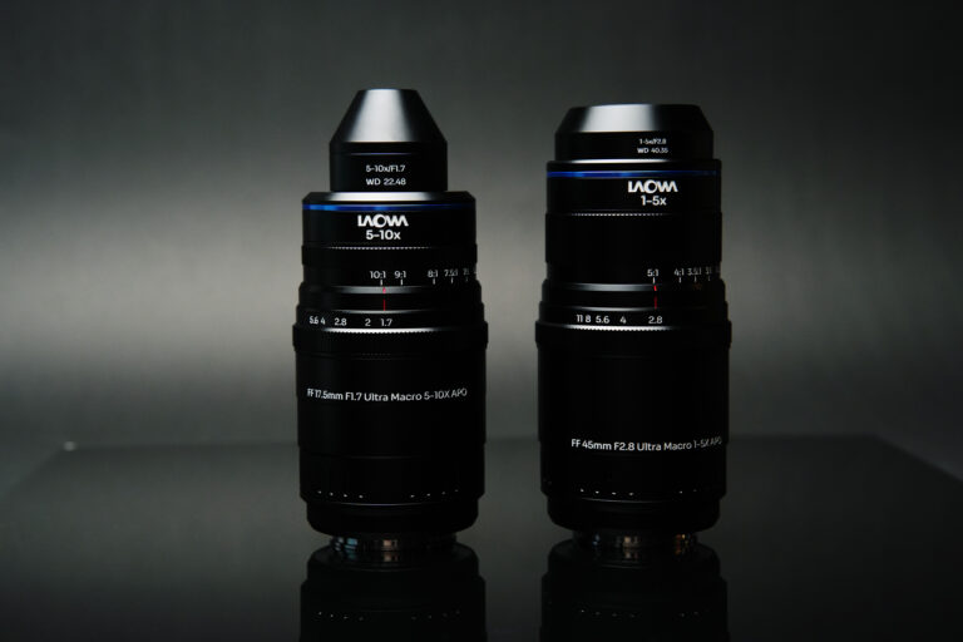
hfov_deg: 29.2
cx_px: 482
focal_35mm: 69
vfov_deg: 19.7
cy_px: 321
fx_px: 1846
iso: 3200
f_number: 6.3
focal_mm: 69
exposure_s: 1/100
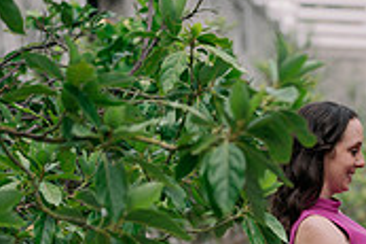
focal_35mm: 168
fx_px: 1706
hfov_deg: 12.1
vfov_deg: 8.0
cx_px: 355
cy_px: 376
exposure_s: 1/320
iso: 80
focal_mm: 50
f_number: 2
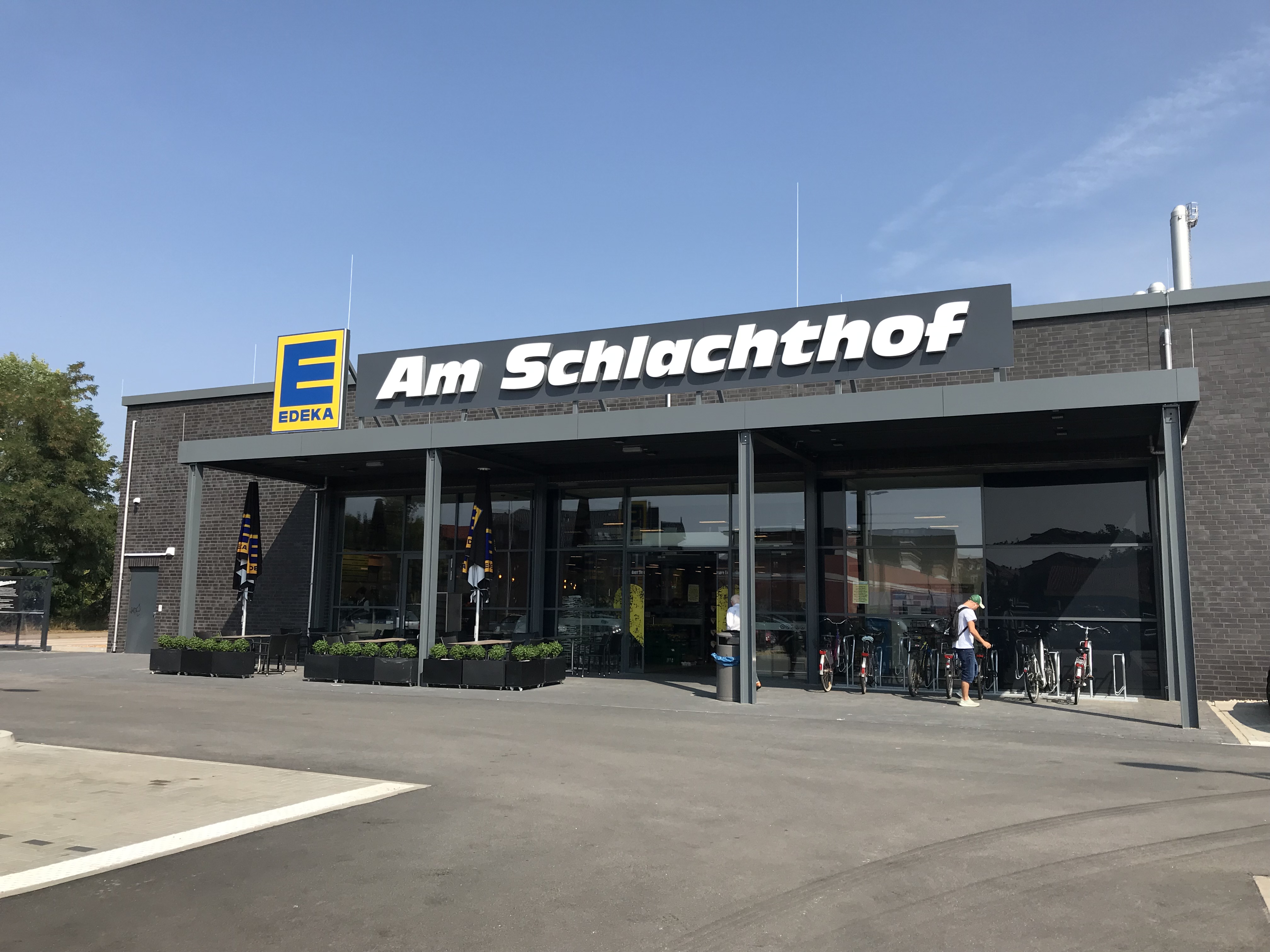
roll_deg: -1.1
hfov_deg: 63.4
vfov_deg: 49.7
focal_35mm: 28
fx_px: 1027
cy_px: 476
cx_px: 635
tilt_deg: +7.8
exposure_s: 1/1808
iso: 20
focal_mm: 3.99
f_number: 1.8
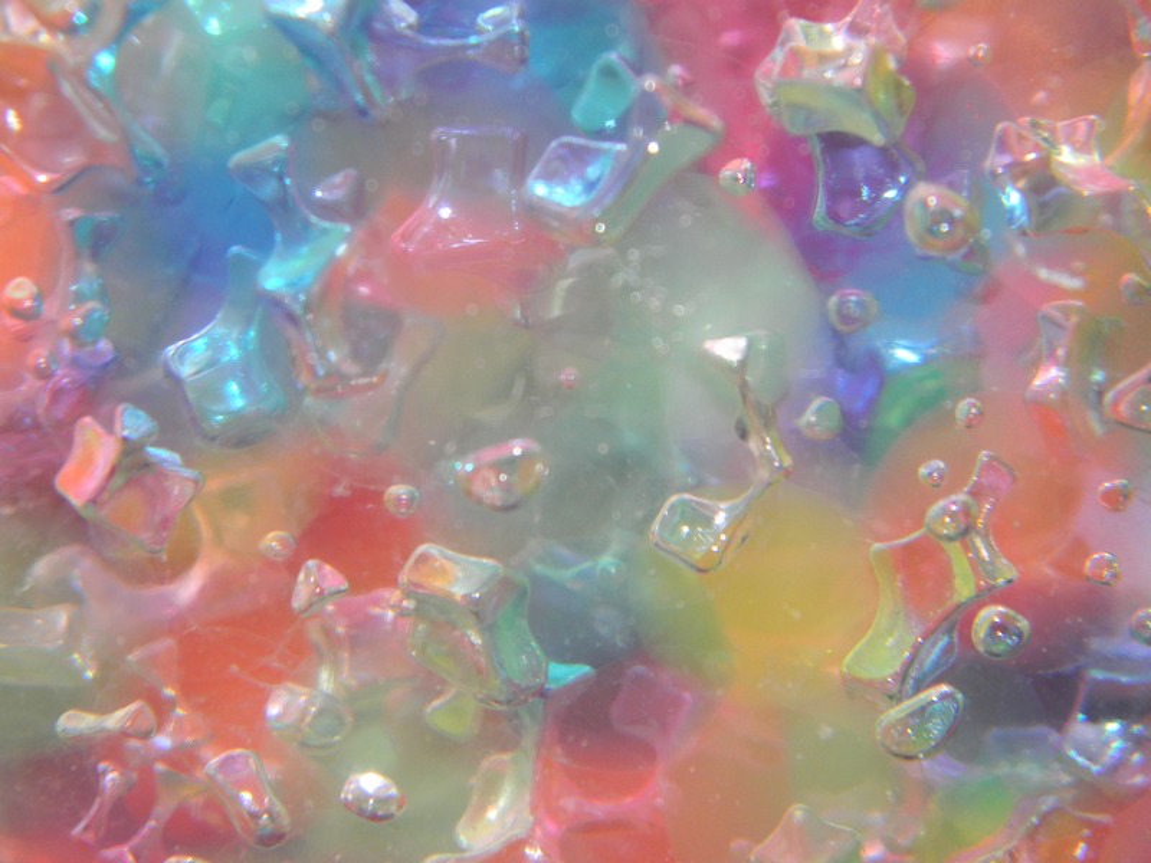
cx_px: 576
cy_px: 432
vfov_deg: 17.8
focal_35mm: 83
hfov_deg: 23.6
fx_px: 2760
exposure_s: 1/30
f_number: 9
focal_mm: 15.1
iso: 200
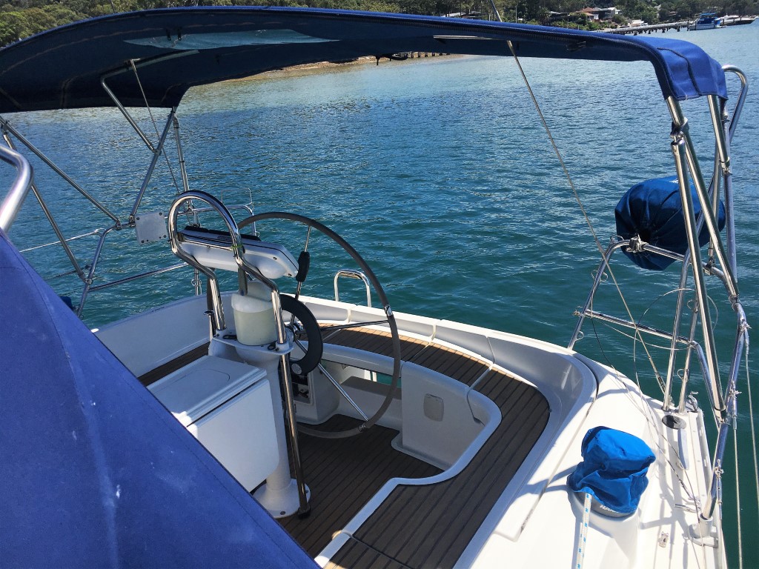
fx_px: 636
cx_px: 380
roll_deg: +6.5
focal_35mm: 29
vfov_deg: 48.2
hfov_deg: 61.7
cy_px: 284
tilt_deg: -19.6
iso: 25
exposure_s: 1/3344
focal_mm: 4.15
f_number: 2.2
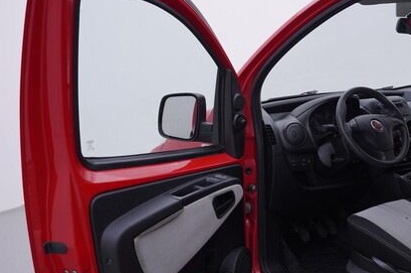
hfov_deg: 40.8
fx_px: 548
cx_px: 261
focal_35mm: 48
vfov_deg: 28.0
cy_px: 160
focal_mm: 24
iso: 125
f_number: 4
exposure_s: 1/60
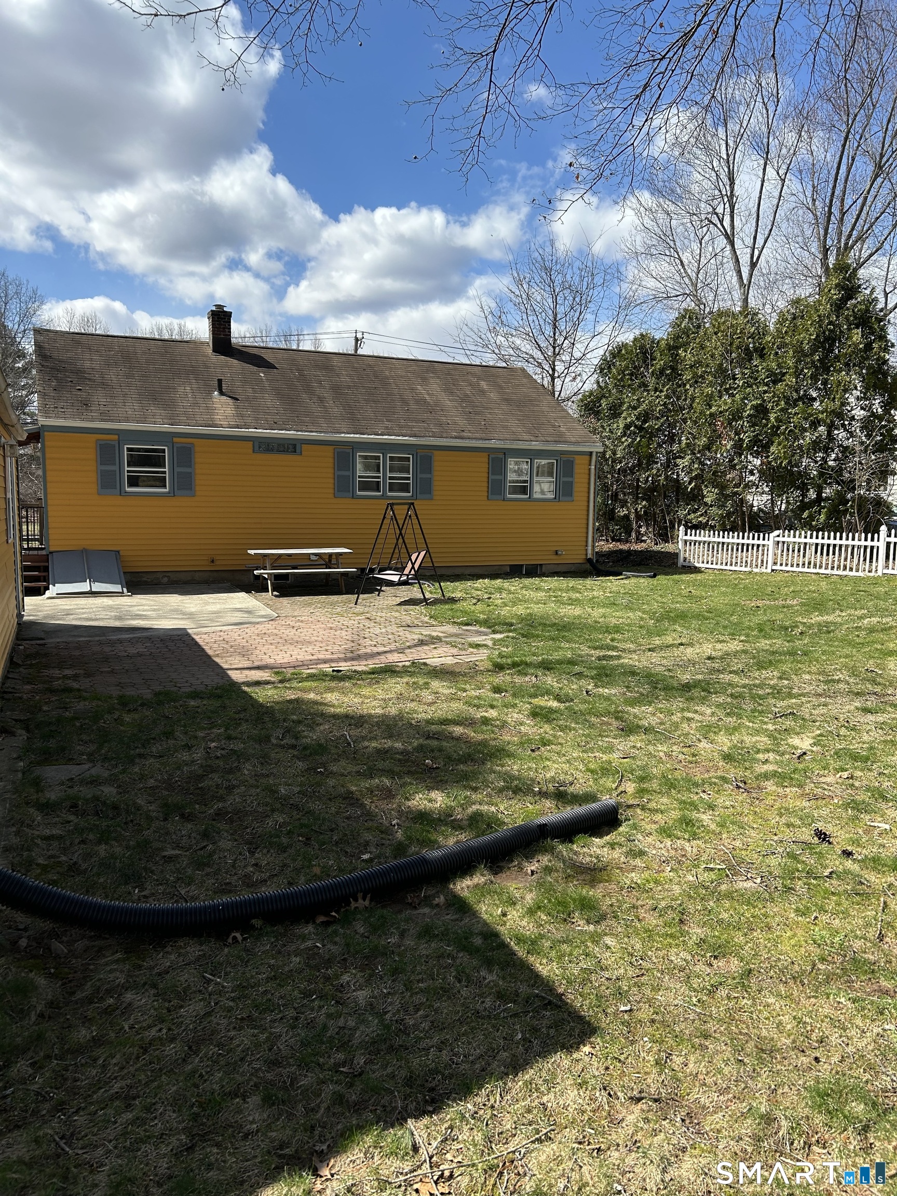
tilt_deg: -6.0
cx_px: 448
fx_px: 898
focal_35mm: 26
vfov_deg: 67.3
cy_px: 598
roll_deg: -0.1
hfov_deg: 53.1
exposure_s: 1/3165
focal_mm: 5.7
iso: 50
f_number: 1.5
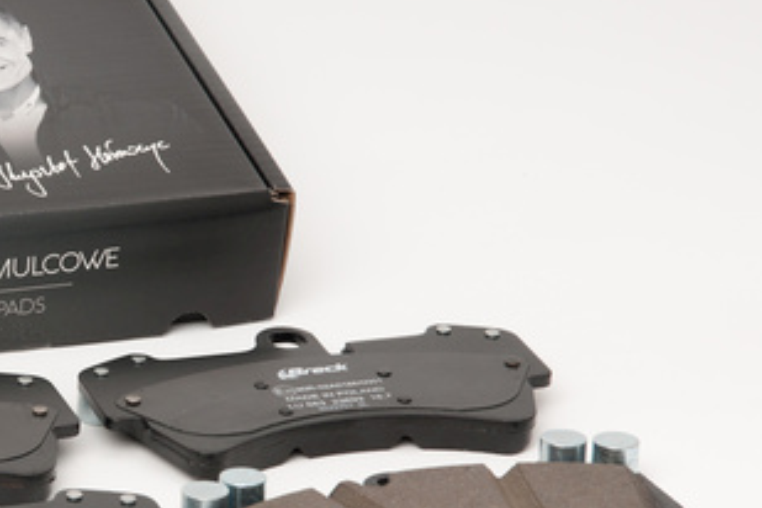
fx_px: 3704
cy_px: 311
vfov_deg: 7.8
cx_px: 99
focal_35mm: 175
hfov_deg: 11.7
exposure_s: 1/200
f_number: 11
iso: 100
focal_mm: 60
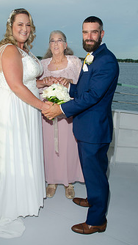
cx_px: 53
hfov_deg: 31.1
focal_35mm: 38
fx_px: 247
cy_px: 107
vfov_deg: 52.6
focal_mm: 18
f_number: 8
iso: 100
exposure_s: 1/250
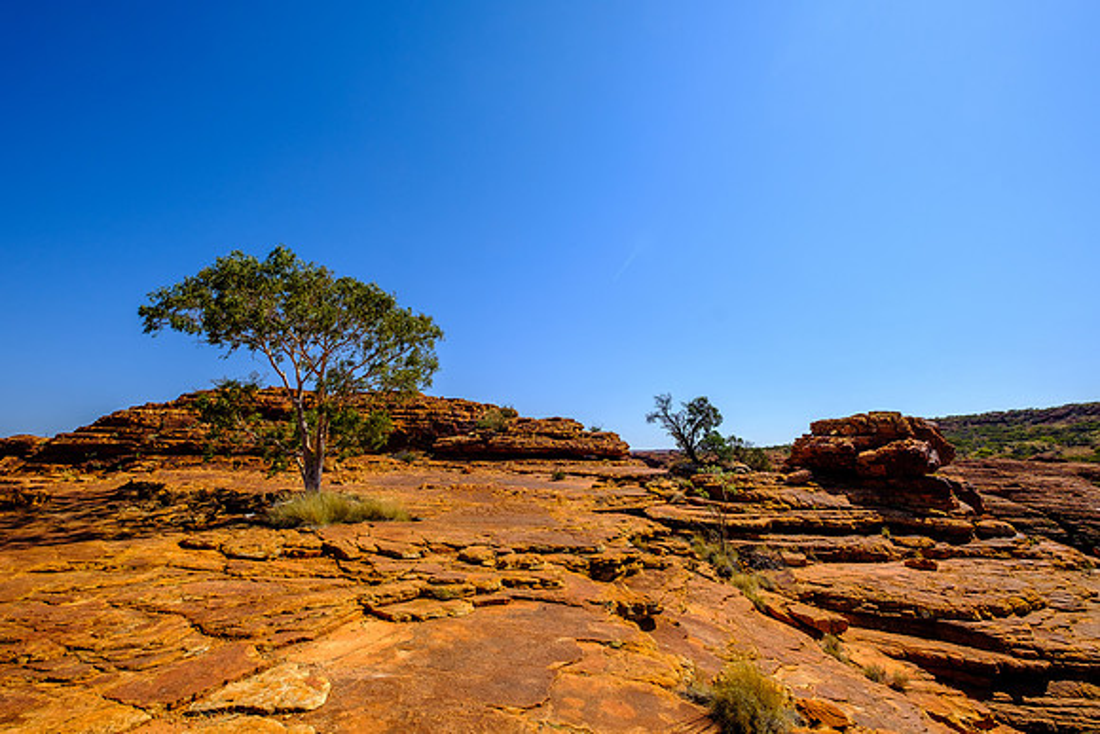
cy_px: 367
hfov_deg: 100.4
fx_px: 458
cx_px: 550
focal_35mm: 15
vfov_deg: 77.4
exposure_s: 1/640
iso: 200
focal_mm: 10
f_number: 8
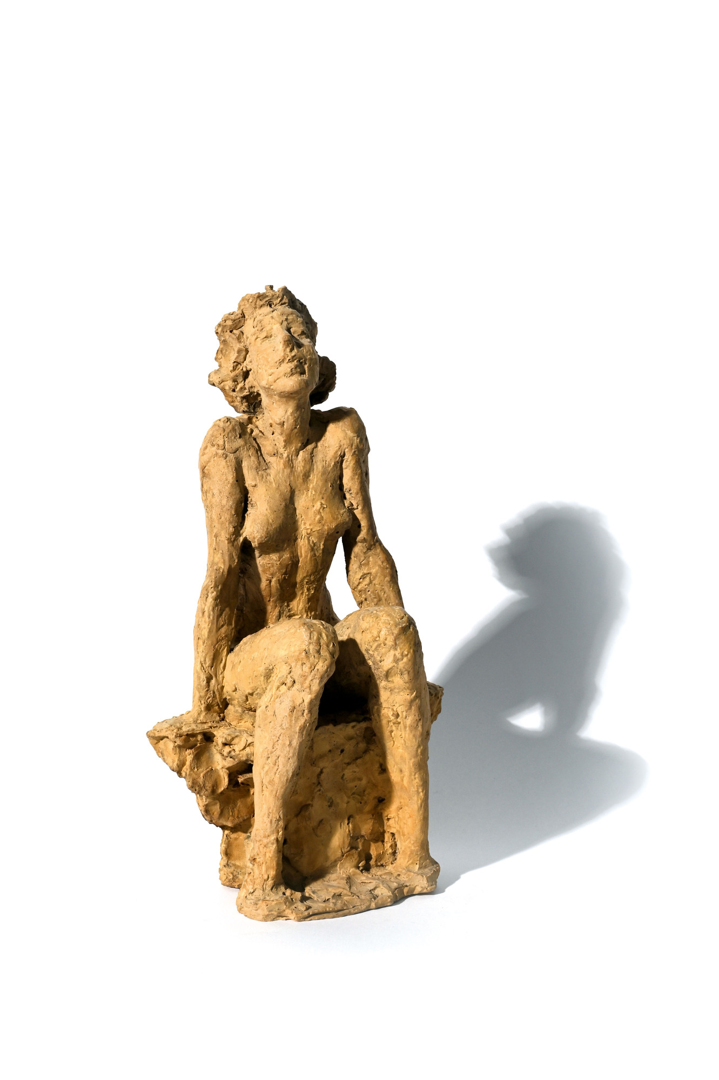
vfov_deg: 39.6
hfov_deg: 27.0
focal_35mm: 50
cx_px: 360
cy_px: 540
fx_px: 1500
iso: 200
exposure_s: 1/160
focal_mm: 50
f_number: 16
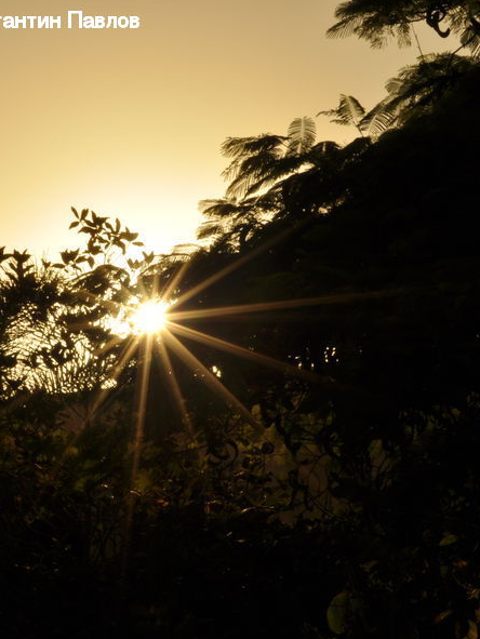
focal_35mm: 77
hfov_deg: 19.1
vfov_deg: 25.4
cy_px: 318
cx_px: 148
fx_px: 1417
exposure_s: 1/160
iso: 250
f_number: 32
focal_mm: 35
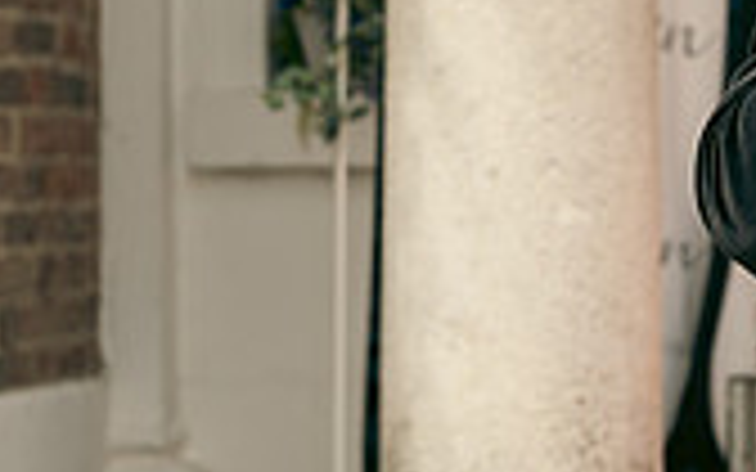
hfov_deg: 11.4
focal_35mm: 172
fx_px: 3544
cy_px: 267
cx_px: 1300
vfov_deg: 7.6
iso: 200
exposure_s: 1/1250
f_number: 3.5
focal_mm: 49
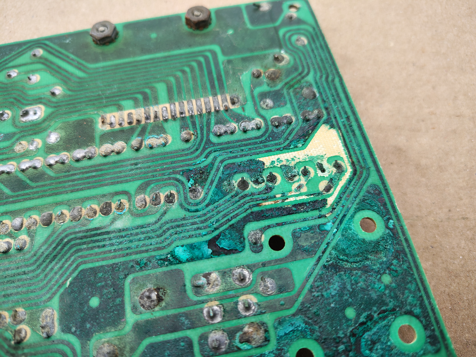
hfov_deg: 71.6
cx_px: 238
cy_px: 178
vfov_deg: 56.8
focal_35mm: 24
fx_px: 330
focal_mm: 5.56
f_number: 1.8
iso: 100
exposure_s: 1/612
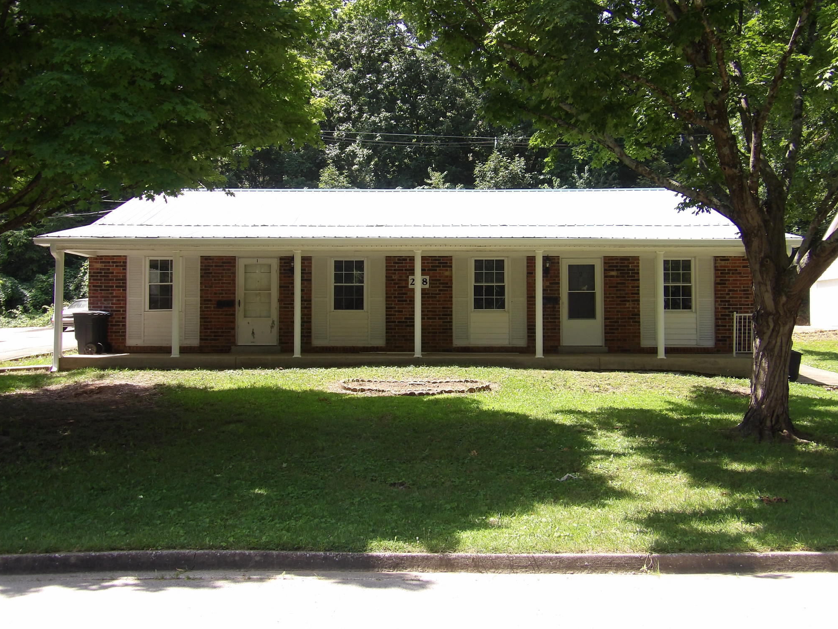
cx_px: 412
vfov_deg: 36.0
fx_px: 968
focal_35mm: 40
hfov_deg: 46.8
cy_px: 308
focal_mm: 7
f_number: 3.7
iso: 100
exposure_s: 1/228
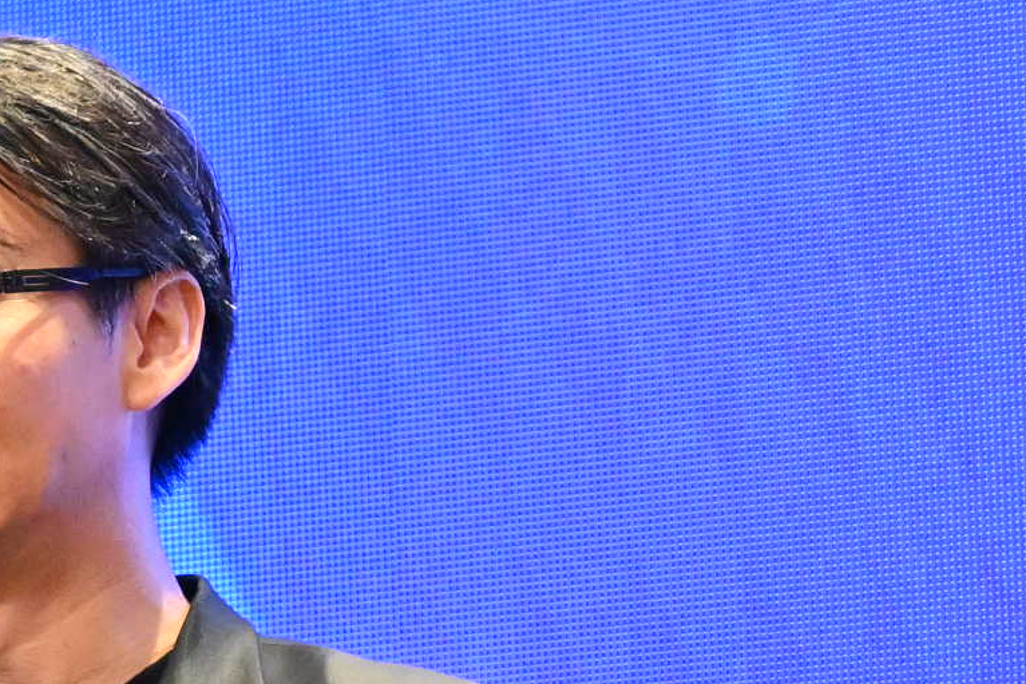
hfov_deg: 3.6
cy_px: 794
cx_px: -1128
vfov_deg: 2.4
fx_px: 16098
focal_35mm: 565
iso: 6400
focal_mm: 105
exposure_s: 1/250
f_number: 3.2
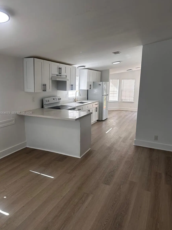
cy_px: 113
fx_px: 166
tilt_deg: -8.9
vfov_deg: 69.4
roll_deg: -1.5
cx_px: 85
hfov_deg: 54.9
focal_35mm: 25
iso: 80
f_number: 1.78
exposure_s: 1/364
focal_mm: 6.86
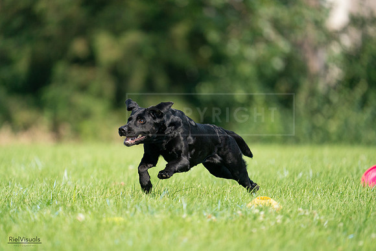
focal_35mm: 600
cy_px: 126
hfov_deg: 3.4
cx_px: 188
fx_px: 6268
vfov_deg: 2.3
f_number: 6.3
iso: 2000
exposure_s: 1/4000
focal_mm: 600
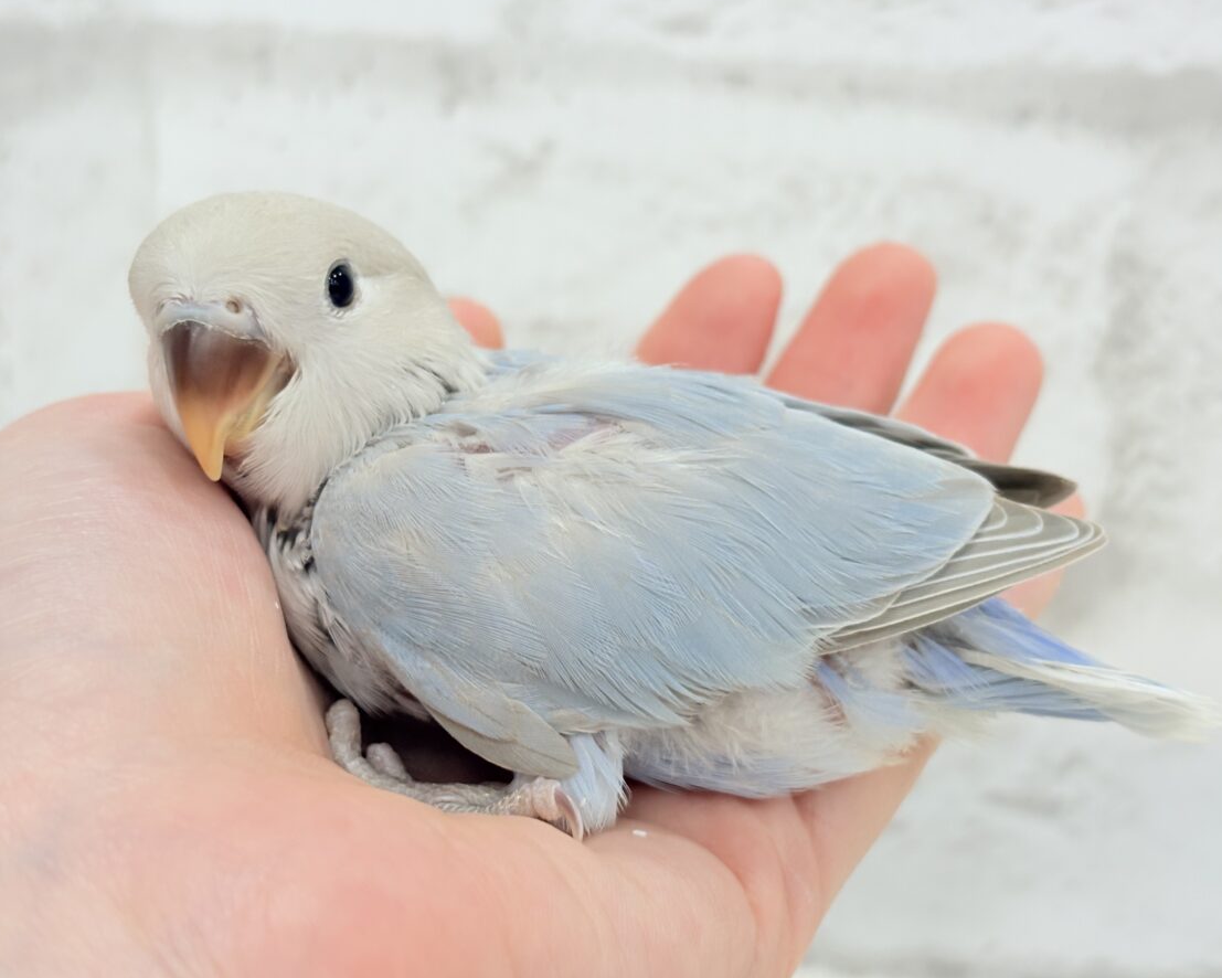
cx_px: 609
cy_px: 487
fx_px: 1990
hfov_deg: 34.1
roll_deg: -1.7
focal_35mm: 55
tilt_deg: -9.3
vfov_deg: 27.6
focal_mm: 5.96
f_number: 1.6
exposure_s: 1/100
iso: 80
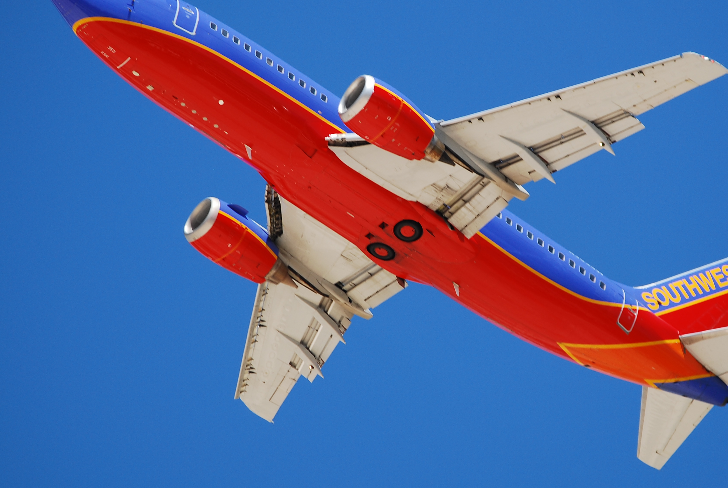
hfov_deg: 4.4
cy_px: 198
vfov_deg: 3.0
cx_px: 458
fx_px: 9435
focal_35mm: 466
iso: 100
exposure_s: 1/400
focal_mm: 200
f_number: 8
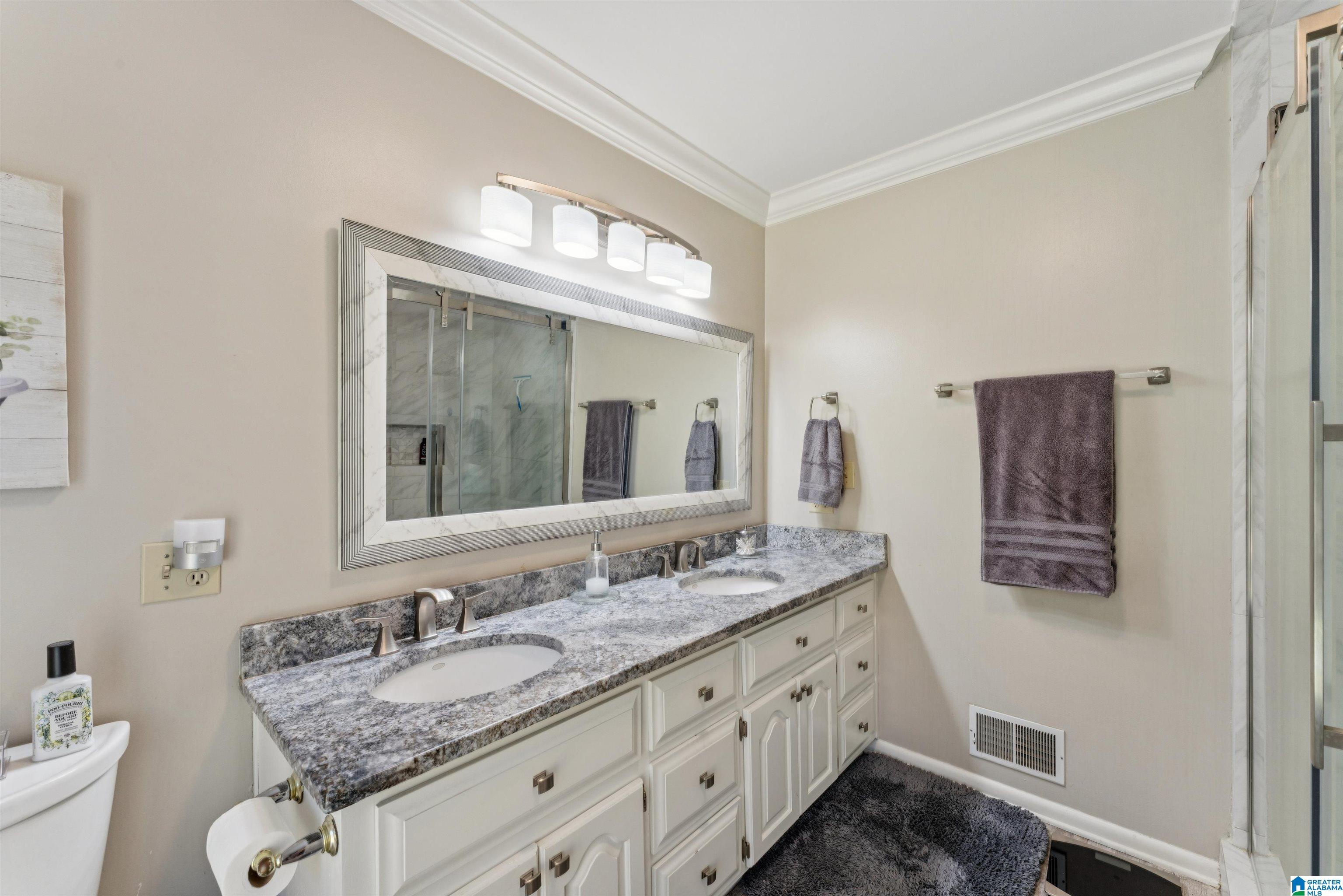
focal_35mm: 14
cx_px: 672
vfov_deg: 81.2
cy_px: 448
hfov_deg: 104.3
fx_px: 522
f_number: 13
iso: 400
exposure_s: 1/10
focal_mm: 14
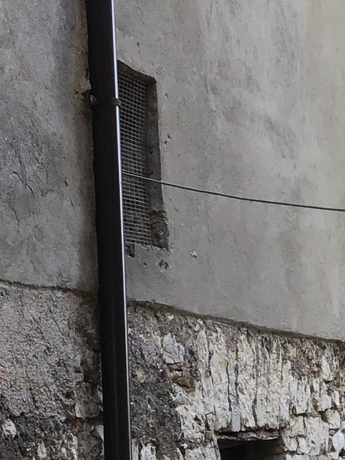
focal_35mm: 113
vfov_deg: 17.2
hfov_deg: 12.7
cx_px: 448
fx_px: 1502
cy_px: 398
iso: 40
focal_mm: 3.3
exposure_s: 1/100
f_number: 2.4
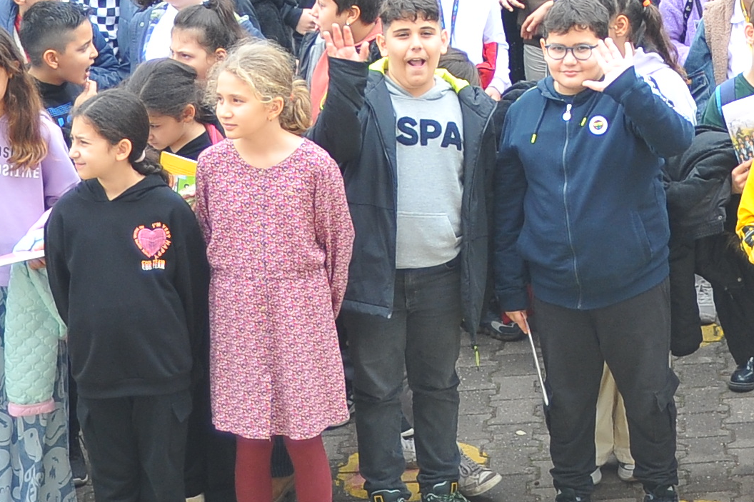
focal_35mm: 141
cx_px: 895
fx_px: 2952
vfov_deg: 9.4
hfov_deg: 14.1
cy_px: -255
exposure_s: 1/320
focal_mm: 35
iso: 640
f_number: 9
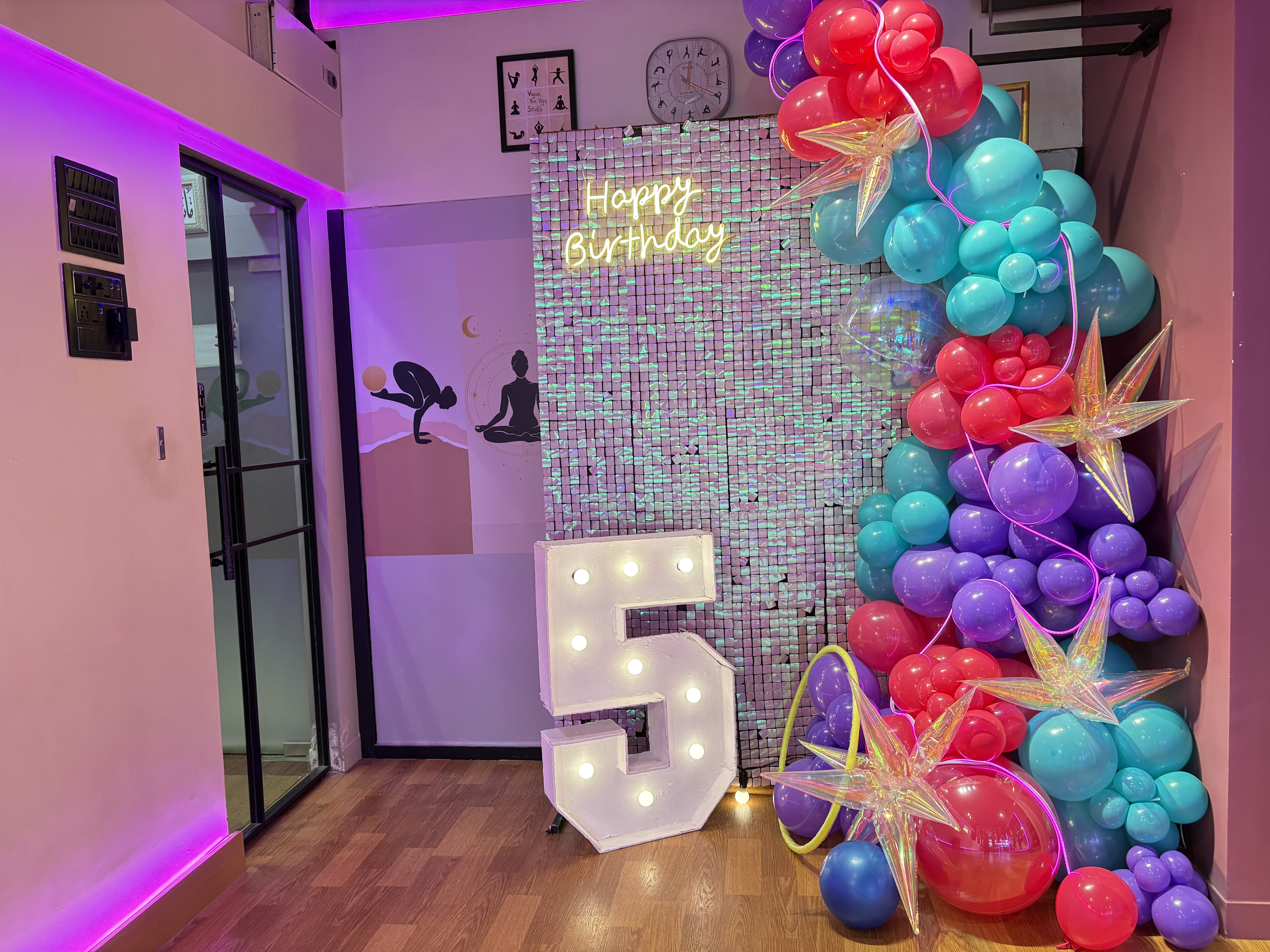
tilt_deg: -3.8
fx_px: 954
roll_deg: +2.8
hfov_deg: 67.3
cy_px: 476
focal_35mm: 26
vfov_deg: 53.1
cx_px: 635
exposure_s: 1/50
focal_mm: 5.96
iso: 200
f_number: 1.6
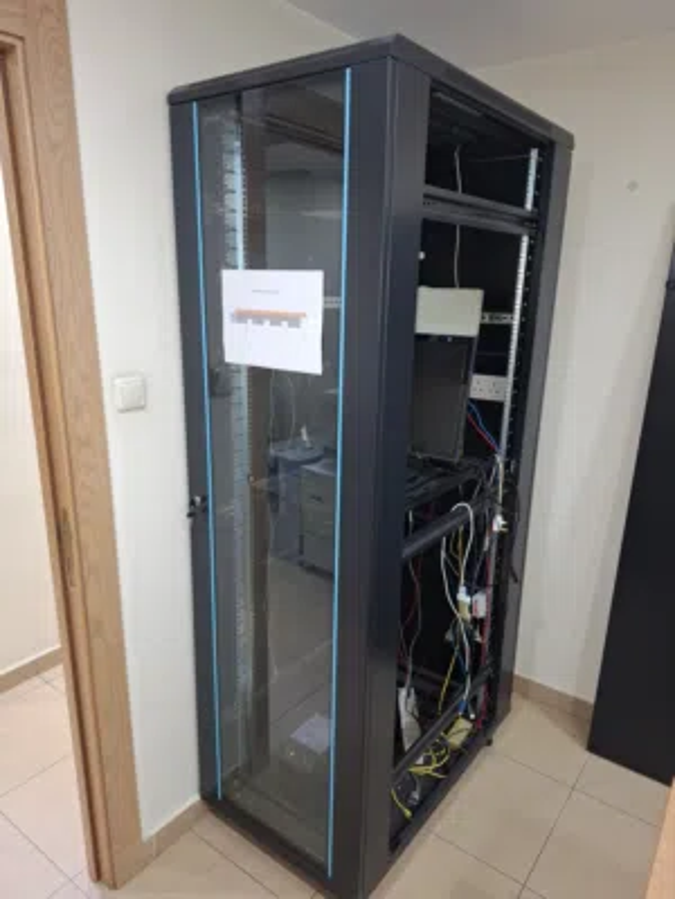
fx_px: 598
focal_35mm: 23
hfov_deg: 58.9
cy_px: 450
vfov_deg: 73.9
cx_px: 338
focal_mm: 5.54
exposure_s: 1/33
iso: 250
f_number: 1.8
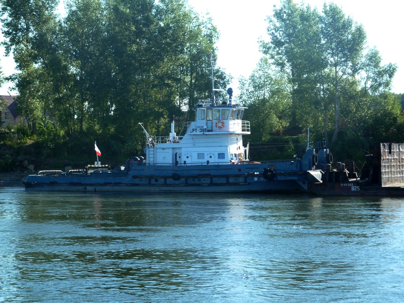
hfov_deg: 15.4
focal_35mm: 128
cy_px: 152
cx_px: 202
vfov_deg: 11.6
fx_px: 1494
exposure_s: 1/200
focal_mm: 21
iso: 80
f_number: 4.4
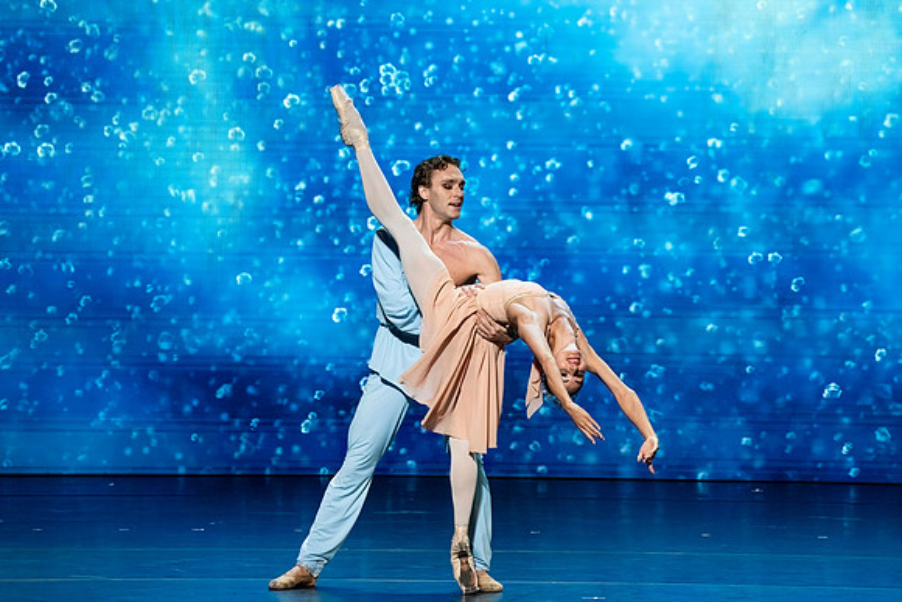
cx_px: 463
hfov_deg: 5.3
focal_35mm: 388
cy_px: 251
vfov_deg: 3.5
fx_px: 9734
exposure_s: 1/400
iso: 6400
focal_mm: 330
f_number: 5.6
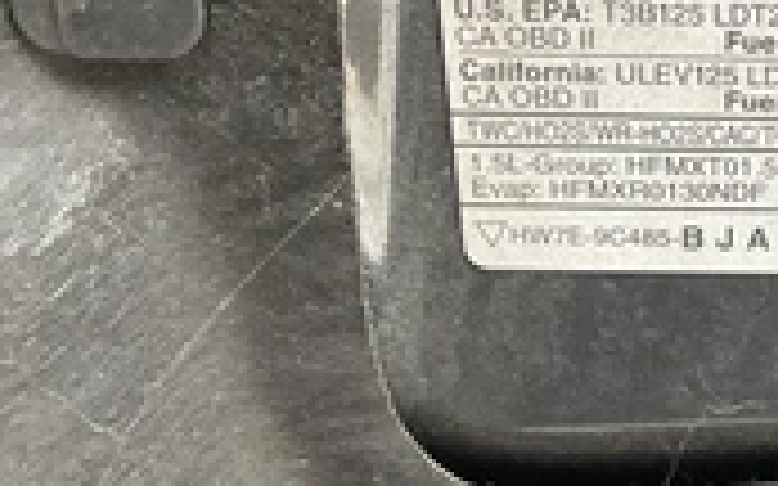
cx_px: 756
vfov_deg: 18.2
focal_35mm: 71
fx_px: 1505
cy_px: 351
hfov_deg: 27.5
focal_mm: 3
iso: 64
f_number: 1.8
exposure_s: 1/80
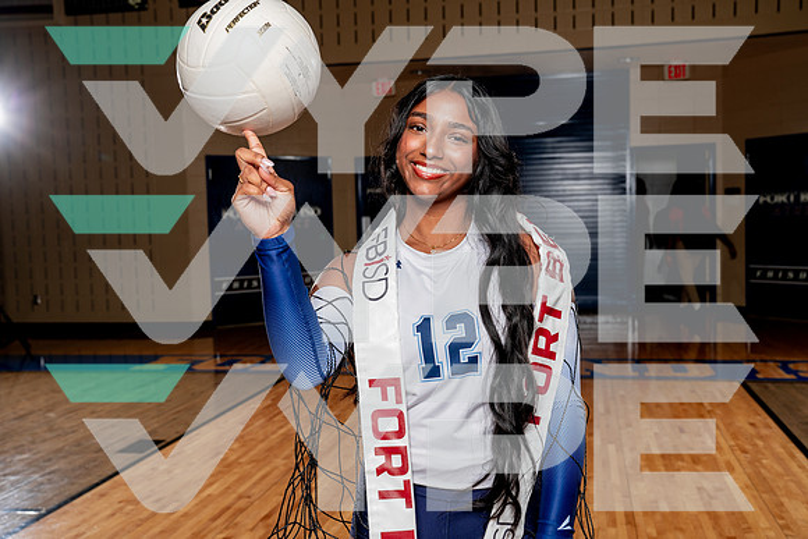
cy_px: 270
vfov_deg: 35.1
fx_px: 853
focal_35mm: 38
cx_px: 404
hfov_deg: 50.7
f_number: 5.6
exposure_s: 1/250
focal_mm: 38
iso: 200
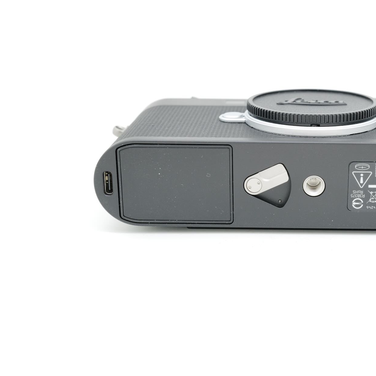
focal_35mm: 59
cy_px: 182
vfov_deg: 29.1
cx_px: 291
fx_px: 725
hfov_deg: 28.6
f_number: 8
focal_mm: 43
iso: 800
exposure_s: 1/60
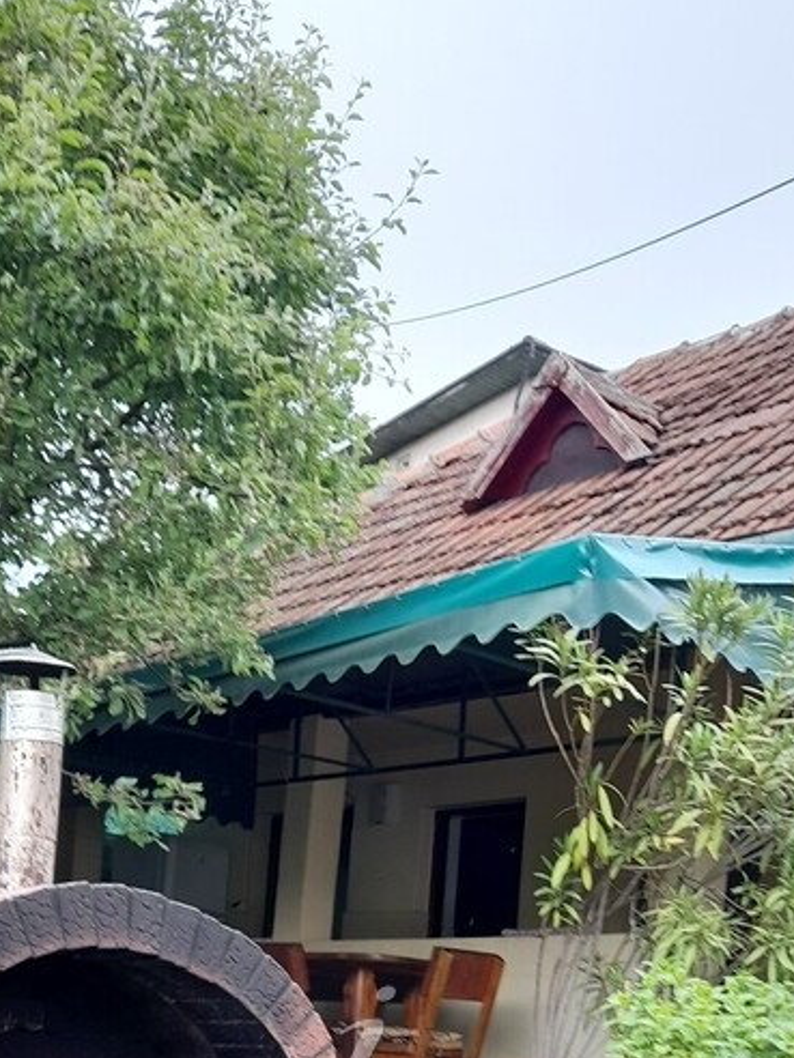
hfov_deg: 28.0
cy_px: 1043
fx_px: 1590
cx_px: 361
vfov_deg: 33.8
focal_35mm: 52
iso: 25
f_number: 2
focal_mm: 4.6
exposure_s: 1/50
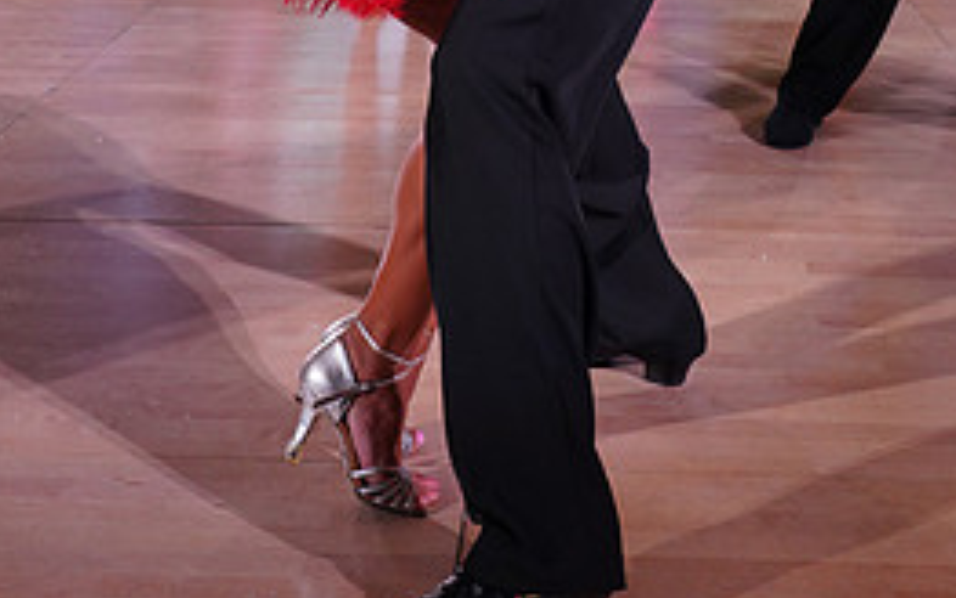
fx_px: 2059
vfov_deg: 15.1
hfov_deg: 26.0
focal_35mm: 79
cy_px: -343
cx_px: 604
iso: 1600
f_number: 6.3
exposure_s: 1/160
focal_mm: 35
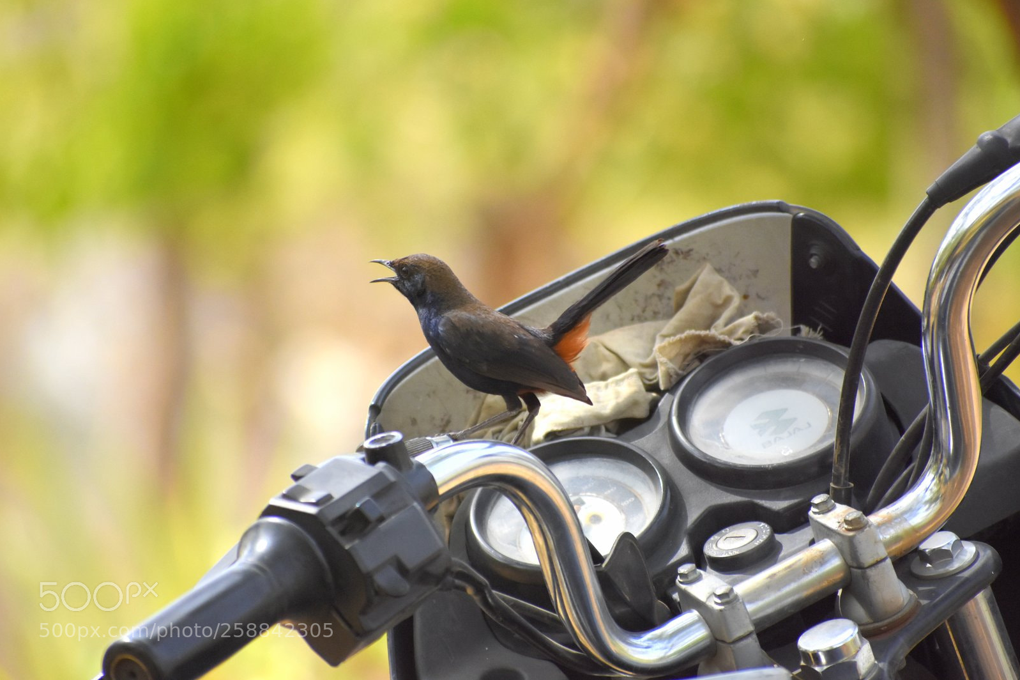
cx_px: 510
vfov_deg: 3.0
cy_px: 340
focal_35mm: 451
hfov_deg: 4.6
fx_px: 12775
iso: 1400
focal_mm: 300
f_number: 6.3
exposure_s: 1/2000
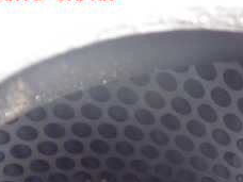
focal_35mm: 79
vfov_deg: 17.8
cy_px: 219
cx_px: 240
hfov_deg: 23.7
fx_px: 555
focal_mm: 5.4
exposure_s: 1/30
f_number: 2.3
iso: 800
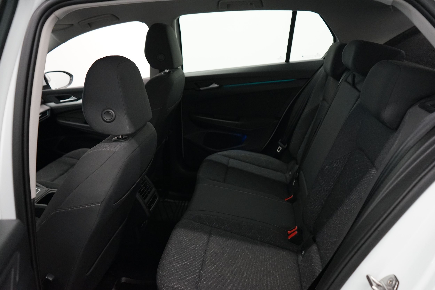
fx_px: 338
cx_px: 218
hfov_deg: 65.5
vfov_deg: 46.4
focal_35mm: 28
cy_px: 145
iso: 2500
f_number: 3.5
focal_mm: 28
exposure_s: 1/160
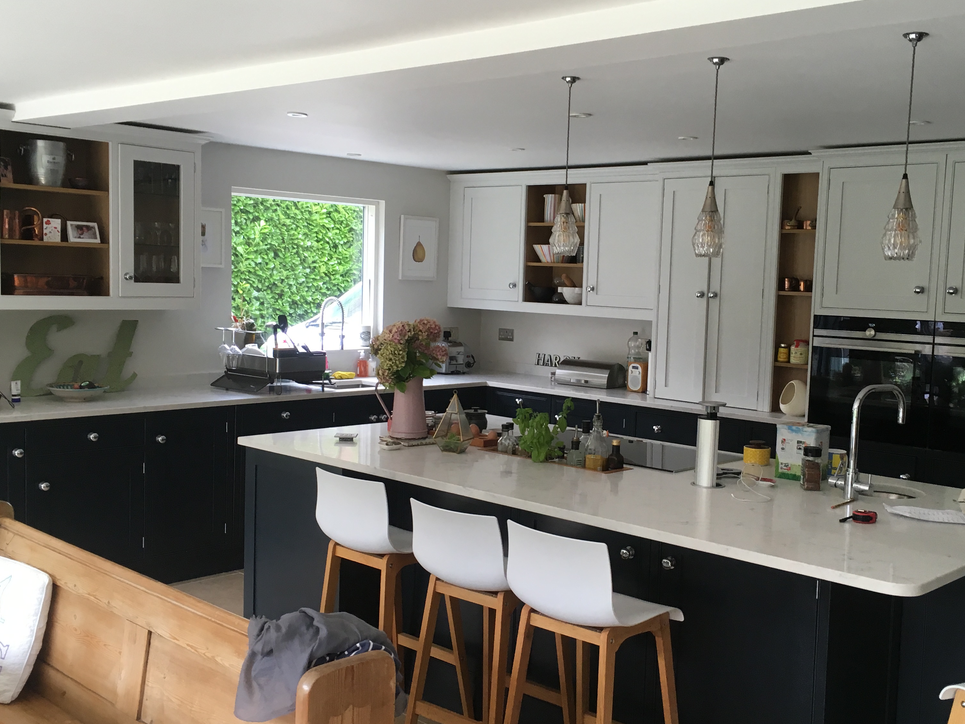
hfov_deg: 47.8
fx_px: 1087
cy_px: 375
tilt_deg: -4.7
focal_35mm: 39
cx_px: 514
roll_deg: -2.5
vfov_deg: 36.8
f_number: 2.2
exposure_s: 1/33
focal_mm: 4.15
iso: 32
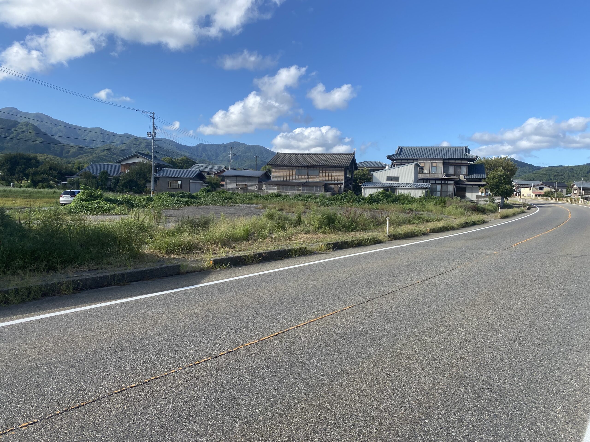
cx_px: 295
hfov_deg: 67.3
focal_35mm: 26
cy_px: 221
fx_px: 443
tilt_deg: -3.1
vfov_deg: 53.1
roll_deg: -1.9
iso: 32
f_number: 1.8
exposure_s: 1/2268
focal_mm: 4.25
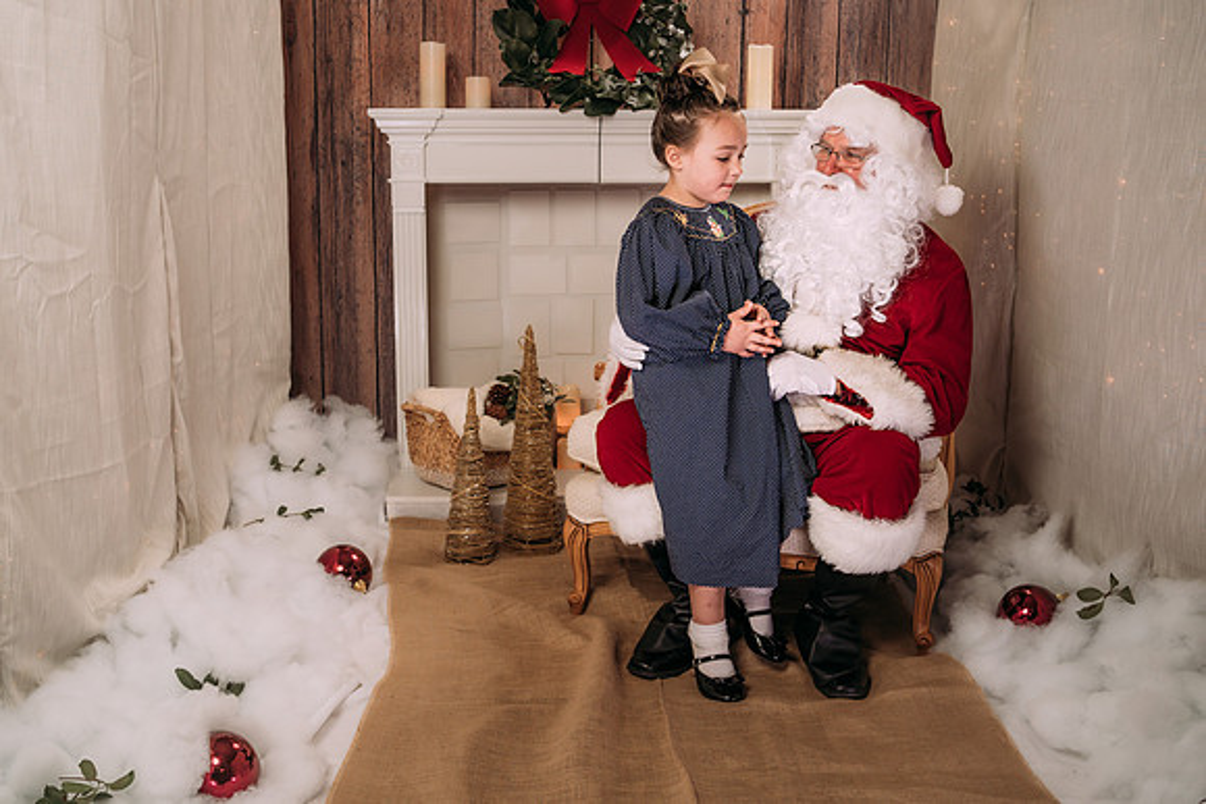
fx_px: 1338
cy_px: 375
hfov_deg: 48.5
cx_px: 562
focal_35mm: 40
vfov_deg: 33.5
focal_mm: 35
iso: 200
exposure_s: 1/125
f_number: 5.6
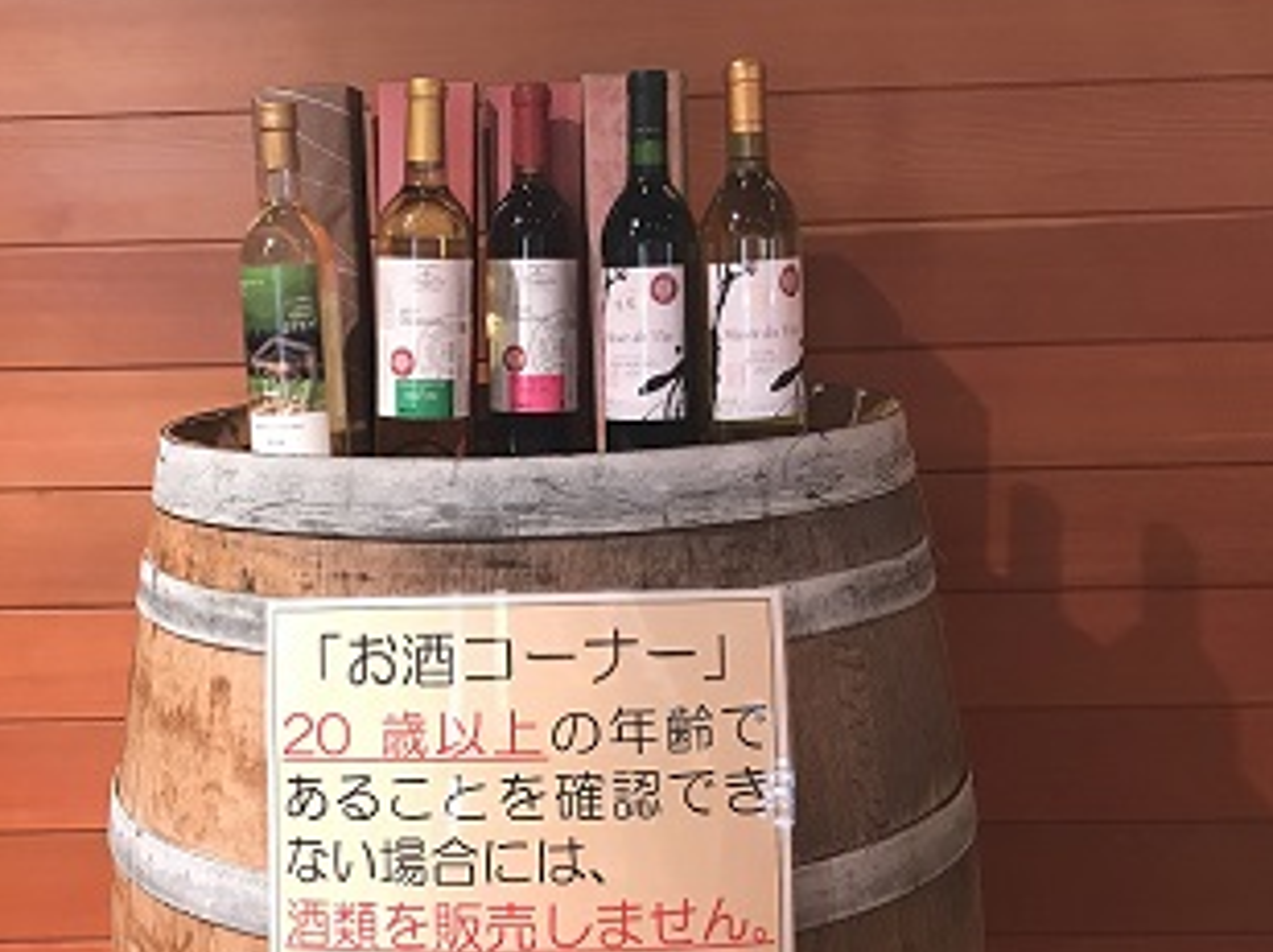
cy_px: 641
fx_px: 1800
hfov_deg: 38.8
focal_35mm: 49
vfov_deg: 29.4
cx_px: 515
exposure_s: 1/15
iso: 40
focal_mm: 3.99
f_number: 1.8
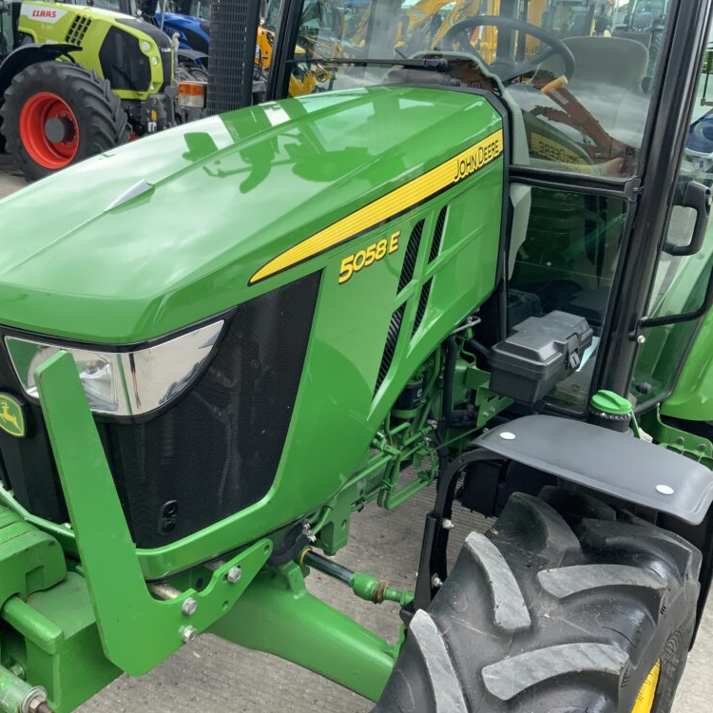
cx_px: 262
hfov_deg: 46.8
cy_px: 359
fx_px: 816
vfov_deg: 47.2
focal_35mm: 35
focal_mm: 3
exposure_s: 1/189
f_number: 1.8
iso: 16
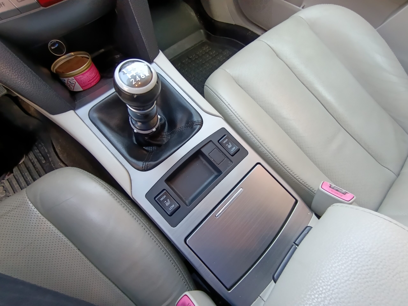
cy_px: 153
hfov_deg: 94.5
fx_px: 189
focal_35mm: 16
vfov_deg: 78.1
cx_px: 204
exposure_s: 1/50
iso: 250
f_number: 2.2
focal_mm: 1.65
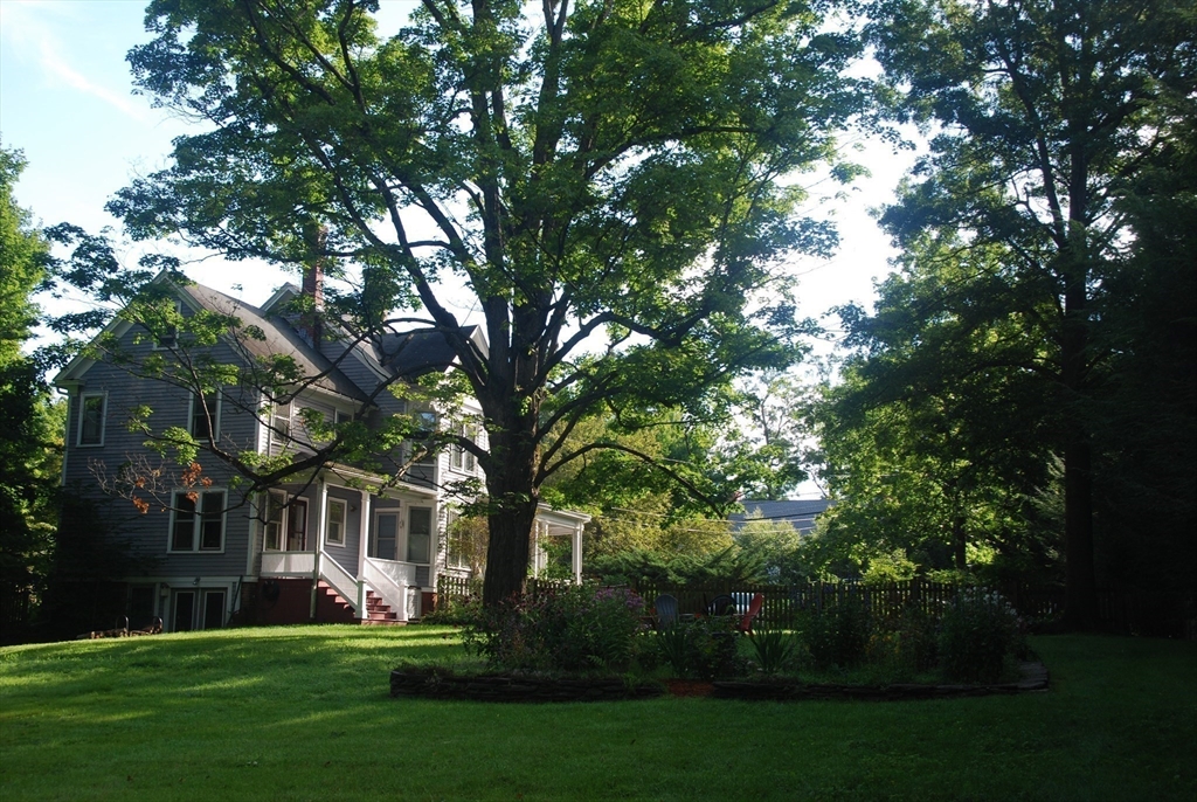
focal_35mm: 40
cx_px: 598
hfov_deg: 47.9
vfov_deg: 33.1
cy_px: 401
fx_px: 1349
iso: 160
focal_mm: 27
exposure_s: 1/100
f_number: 8
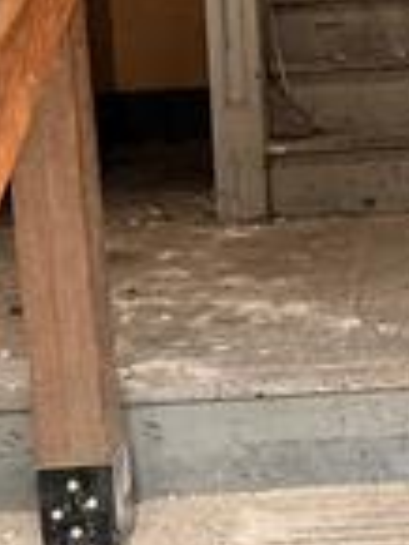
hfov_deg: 19.2
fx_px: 1164
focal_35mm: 74
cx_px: 435
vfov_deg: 25.8
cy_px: 109
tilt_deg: -4.8
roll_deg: +2.5
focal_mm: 2.22
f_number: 2.2
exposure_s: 1/60
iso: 320
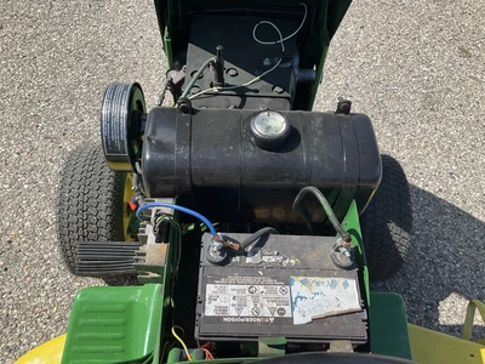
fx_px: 406
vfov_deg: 48.2
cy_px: 182
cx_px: 242
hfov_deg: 61.7
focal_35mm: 29
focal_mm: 3
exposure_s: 1/1451
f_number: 1.8
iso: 25
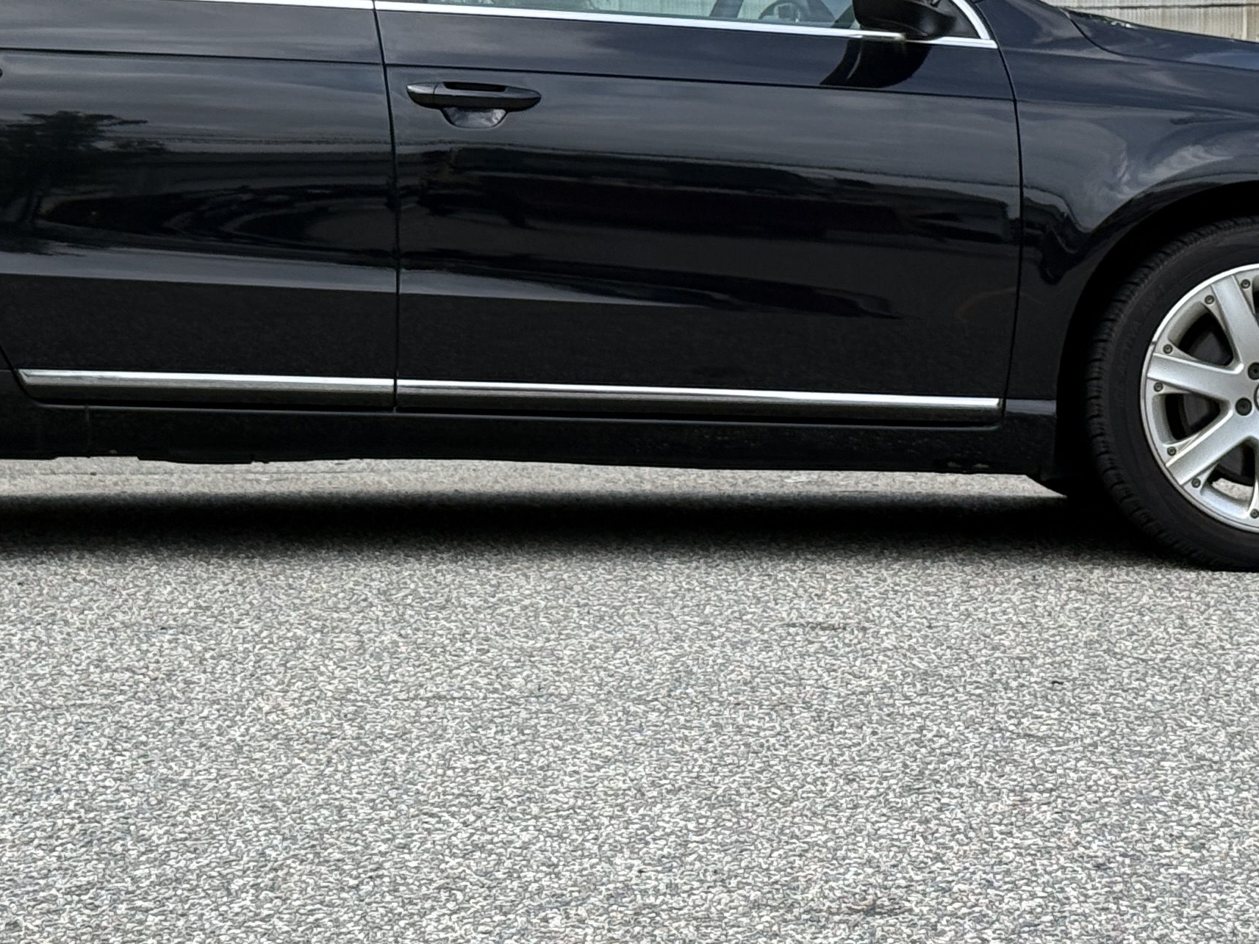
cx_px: 422
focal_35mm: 113
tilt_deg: +3.0
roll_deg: -0.7
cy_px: 1
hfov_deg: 17.4
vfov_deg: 12.9
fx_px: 4110
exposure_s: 1/1980
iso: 80
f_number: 1.78
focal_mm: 6.76
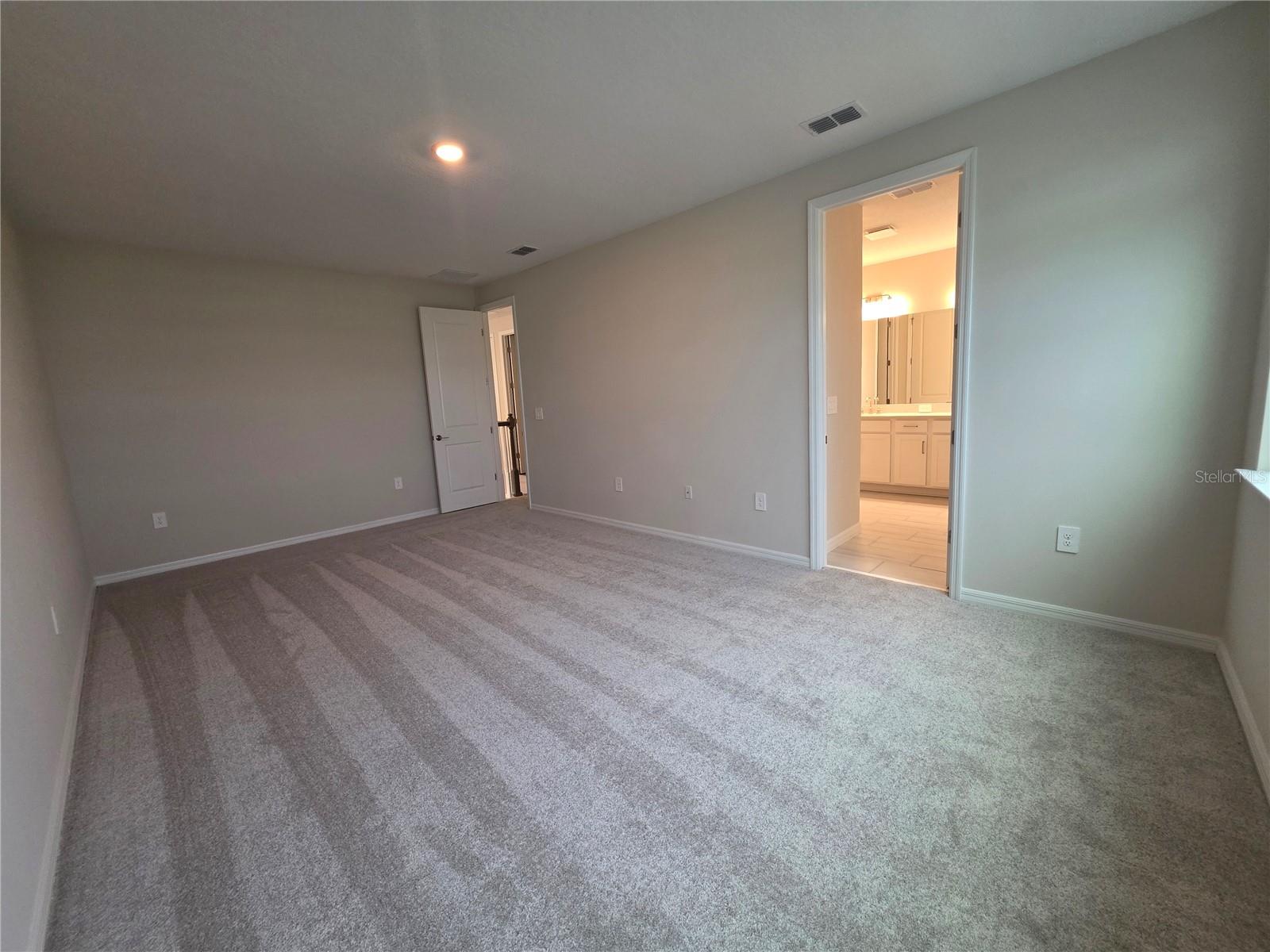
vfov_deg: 89.9
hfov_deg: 106.2
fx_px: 477
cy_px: 476
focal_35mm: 13
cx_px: 635
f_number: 1.9
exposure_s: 1/120
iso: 250
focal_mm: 2.2
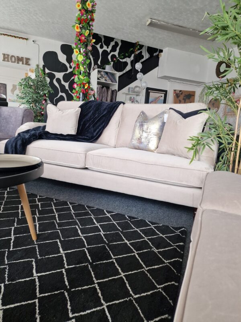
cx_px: 120
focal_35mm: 23
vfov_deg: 73.9
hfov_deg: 58.9
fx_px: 214
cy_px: 161
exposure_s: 1/180
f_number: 1.8
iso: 160
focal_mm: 6.4
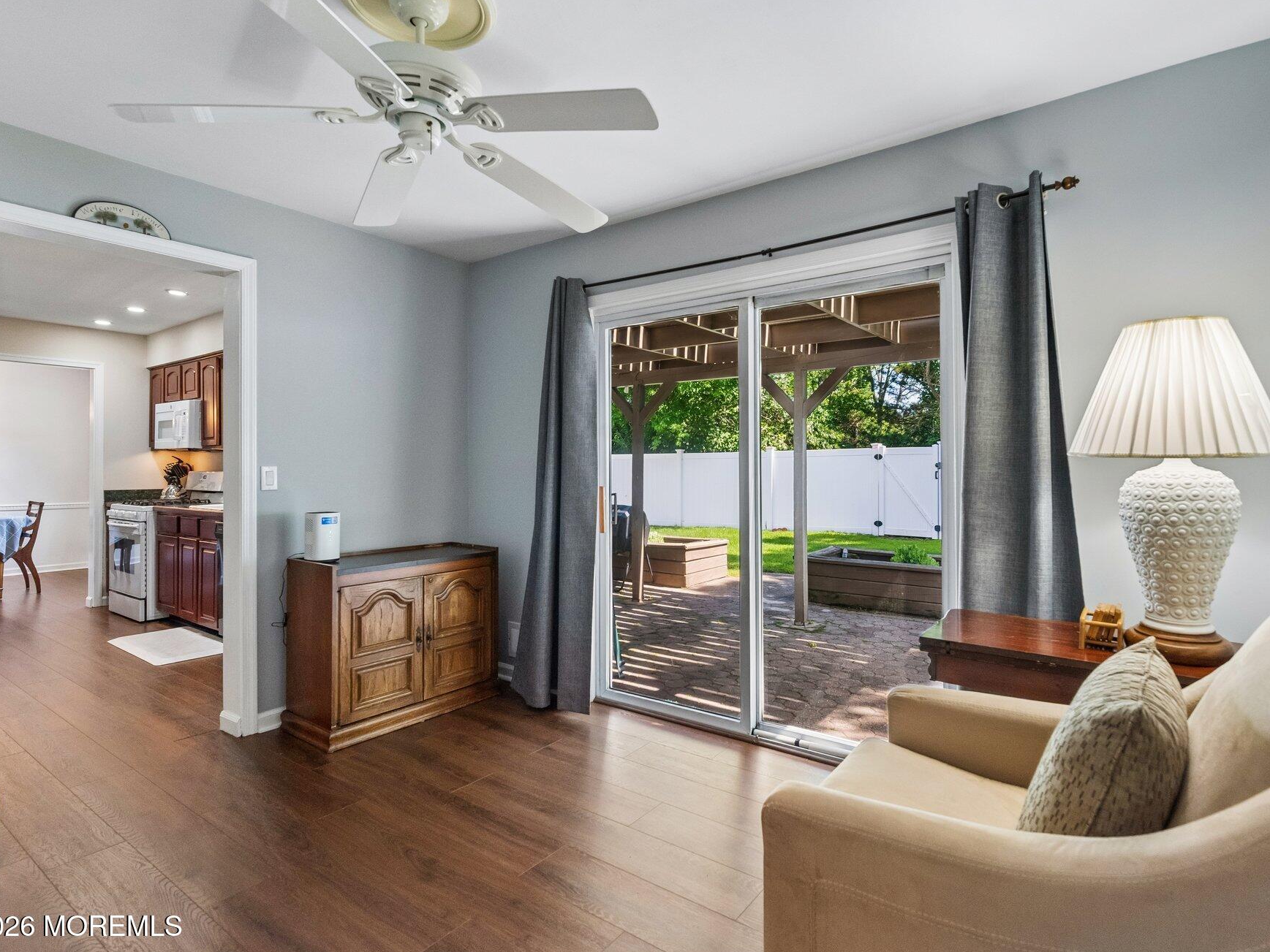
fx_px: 624
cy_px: 473
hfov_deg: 90.7
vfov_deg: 74.7
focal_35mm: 17
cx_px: 698
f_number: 7.1
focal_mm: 15
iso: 800
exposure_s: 1/160
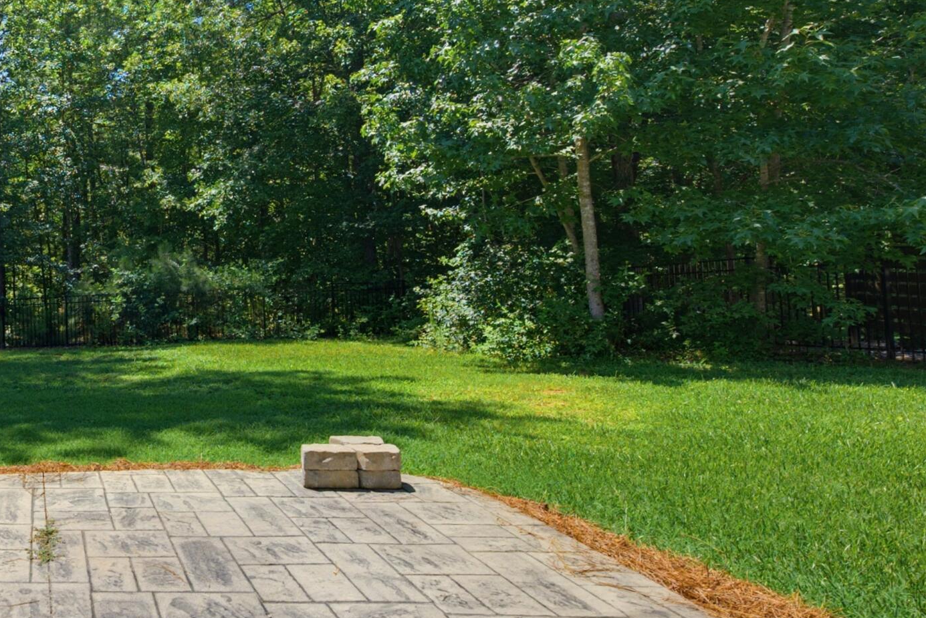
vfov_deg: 49.1
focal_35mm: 26
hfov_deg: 53.2
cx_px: -16
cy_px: 226
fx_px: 669
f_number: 7.1
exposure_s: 1/30
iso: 80
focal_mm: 12
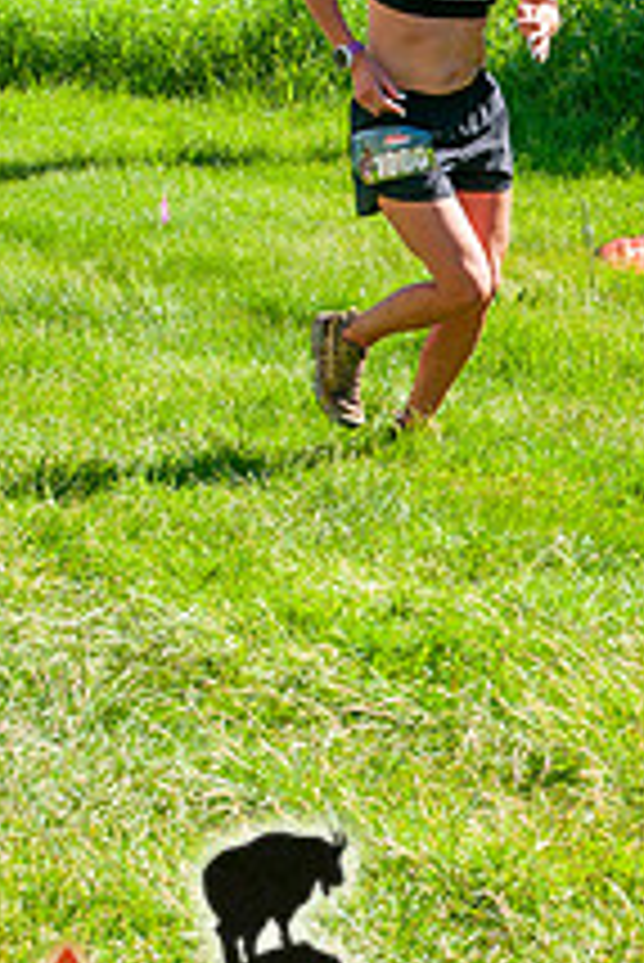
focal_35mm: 107
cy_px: 320
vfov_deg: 19.0
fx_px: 2866
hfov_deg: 12.7
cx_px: 547
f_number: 8
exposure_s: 1/320
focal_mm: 34
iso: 200
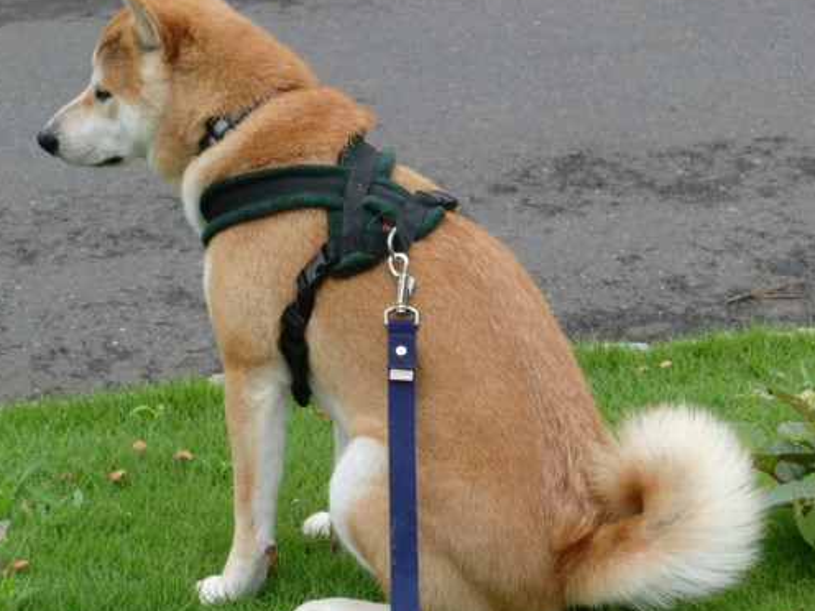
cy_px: 289
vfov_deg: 14.5
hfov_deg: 19.3
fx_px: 2401
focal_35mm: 102
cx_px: 357
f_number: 4.6
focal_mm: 13.9
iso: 100
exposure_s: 1/125
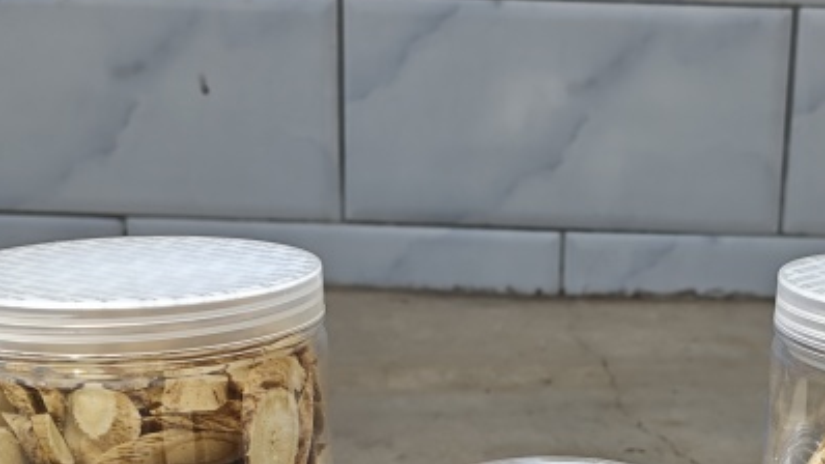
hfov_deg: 36.0
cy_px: 425
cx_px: 585
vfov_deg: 20.6
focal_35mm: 57
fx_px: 1247
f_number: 1.5
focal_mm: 4.94
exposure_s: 1/3450
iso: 50
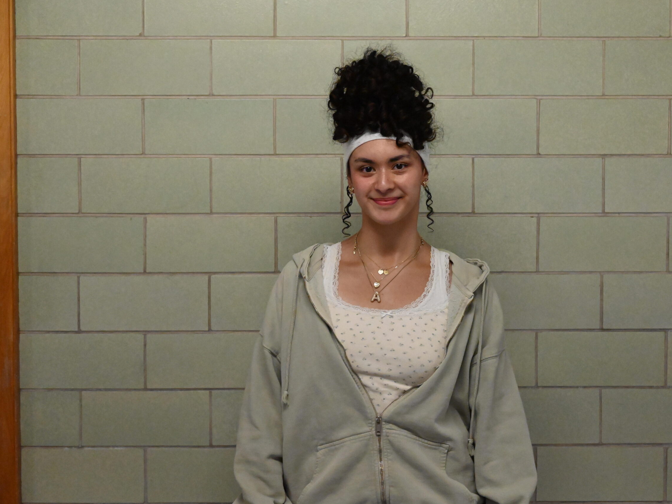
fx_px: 1223
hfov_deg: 30.7
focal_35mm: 63
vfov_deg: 23.3
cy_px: 251
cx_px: 368
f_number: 5.6
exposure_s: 1/800
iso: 16000
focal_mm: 58
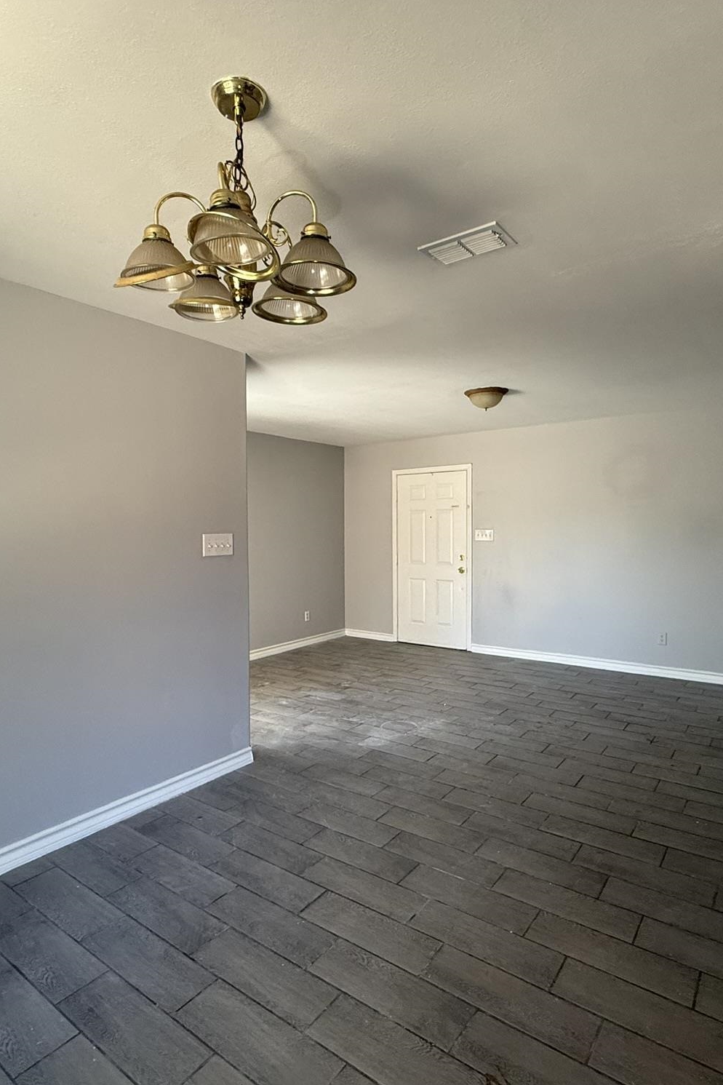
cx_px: 345
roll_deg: +0.5
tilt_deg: -2.0
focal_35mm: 20
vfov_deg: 84.0
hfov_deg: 61.9
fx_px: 602
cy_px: 550
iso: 200
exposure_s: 1/99
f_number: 2.2
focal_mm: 2.22
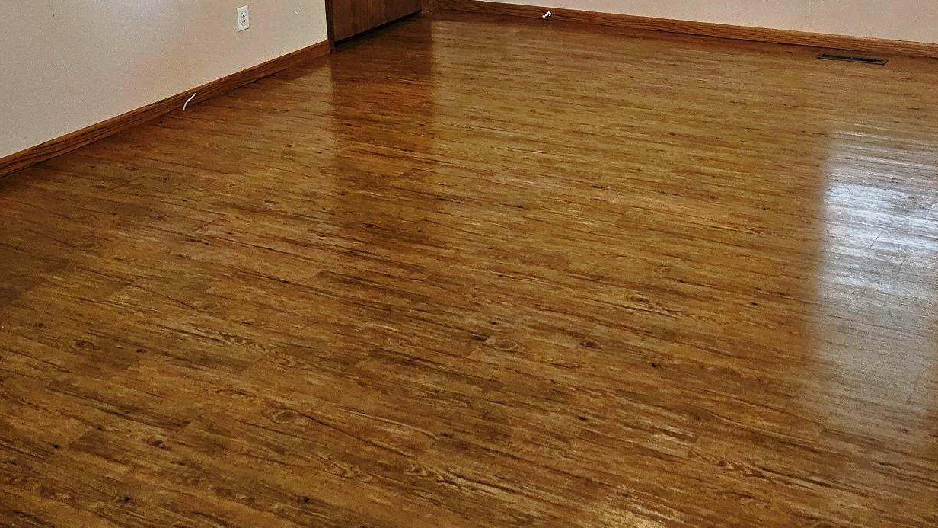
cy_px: -13
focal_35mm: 45
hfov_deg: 45.3
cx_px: 553
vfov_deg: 25.1
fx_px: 1119
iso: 800
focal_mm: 5
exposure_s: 1/60
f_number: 1.8
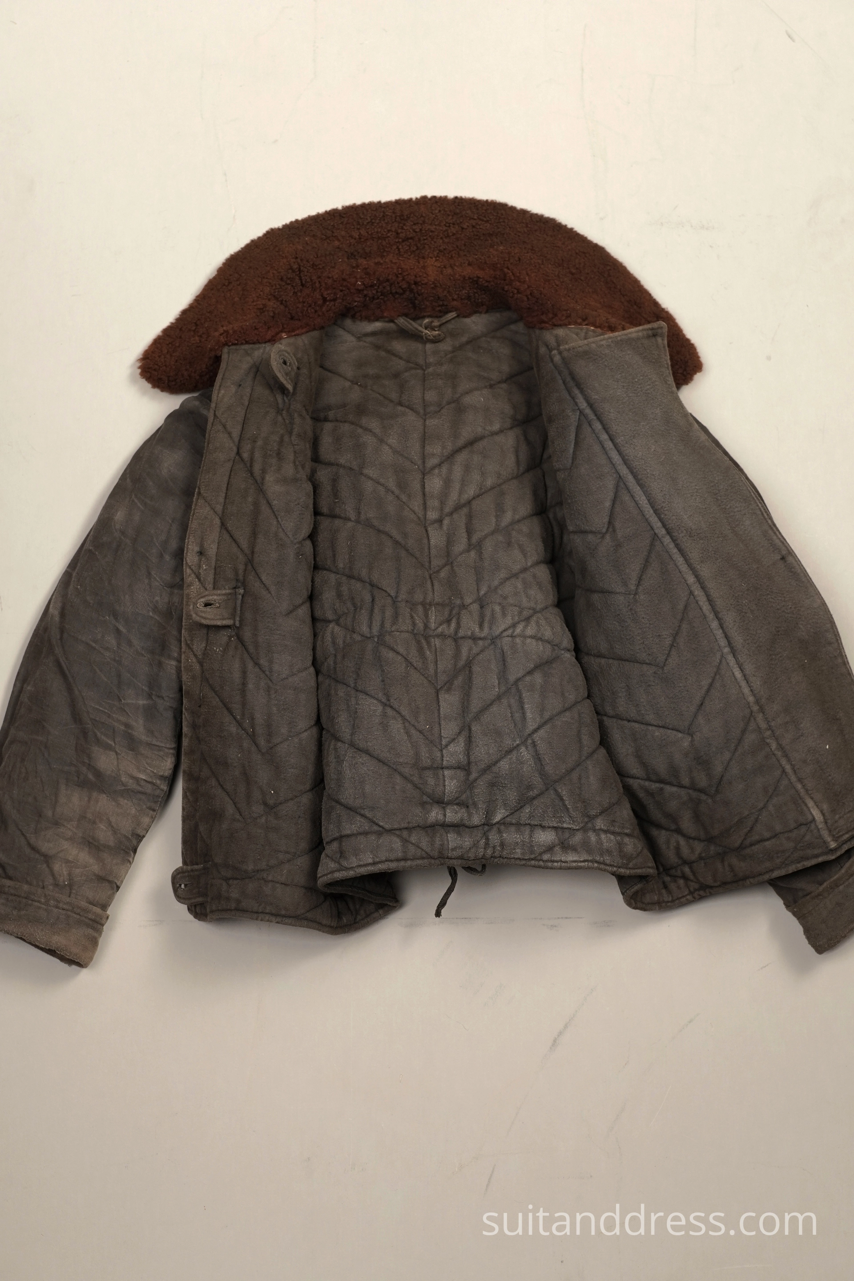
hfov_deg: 28.1
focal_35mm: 48
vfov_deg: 41.1
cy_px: 640
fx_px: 1708
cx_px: 427
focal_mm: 32
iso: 400
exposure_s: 1/60
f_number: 5
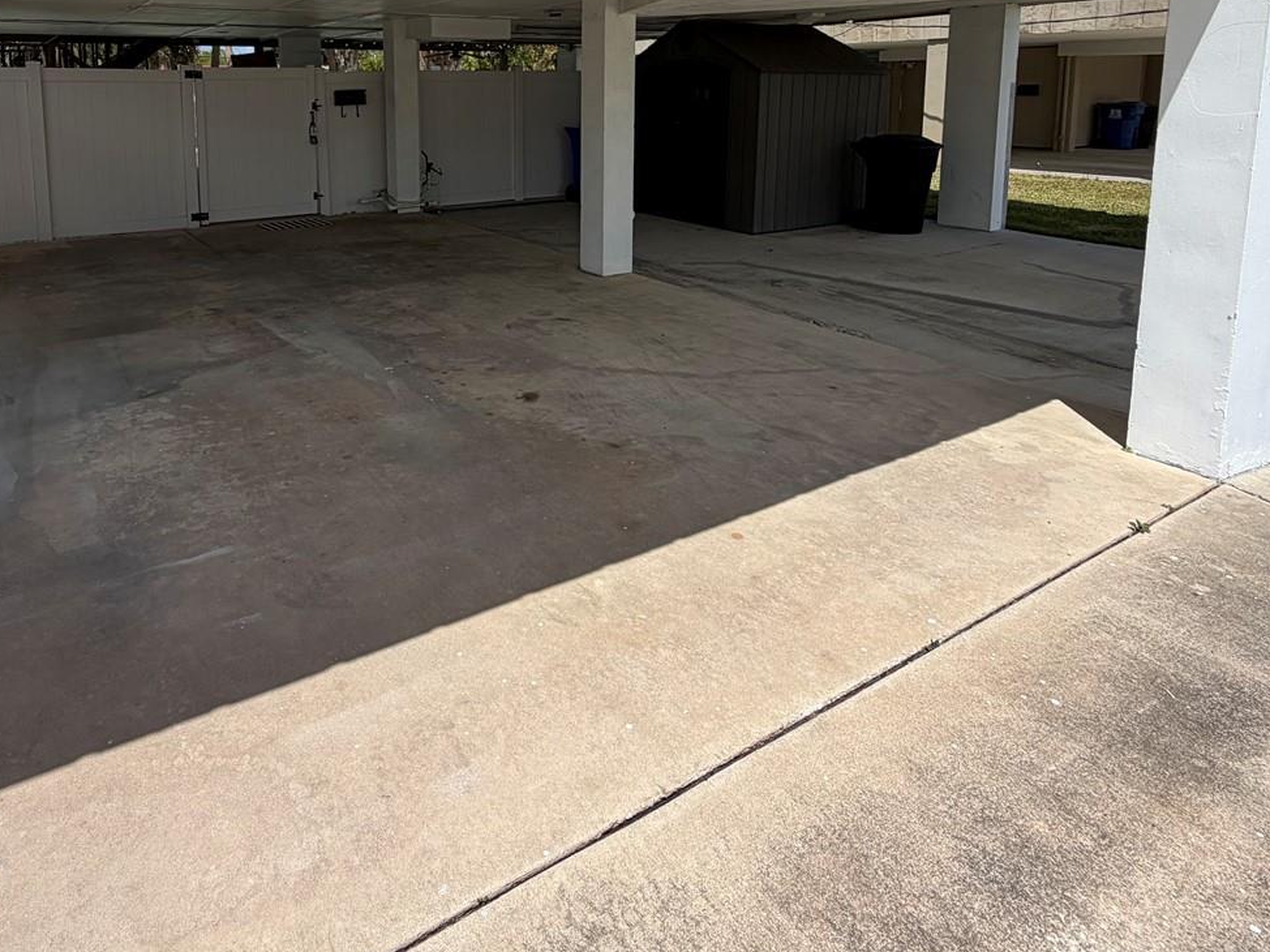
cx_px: 481
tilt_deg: -6.6
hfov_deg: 72.8
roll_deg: +1.4
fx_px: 844
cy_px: 201
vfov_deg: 55.1
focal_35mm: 23
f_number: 2.2
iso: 20
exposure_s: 1/1167
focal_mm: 2.22
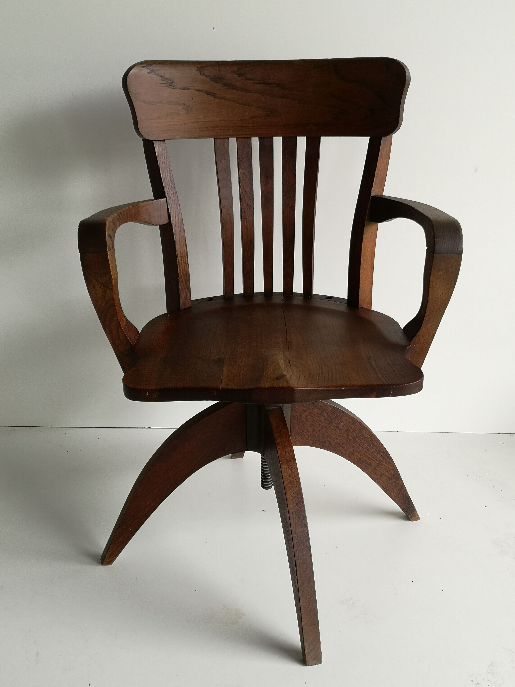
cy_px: 344
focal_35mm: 36
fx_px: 714
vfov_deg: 51.4
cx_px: 258
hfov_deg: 39.7
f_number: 1.8
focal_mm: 3.95
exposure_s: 1/120
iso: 80
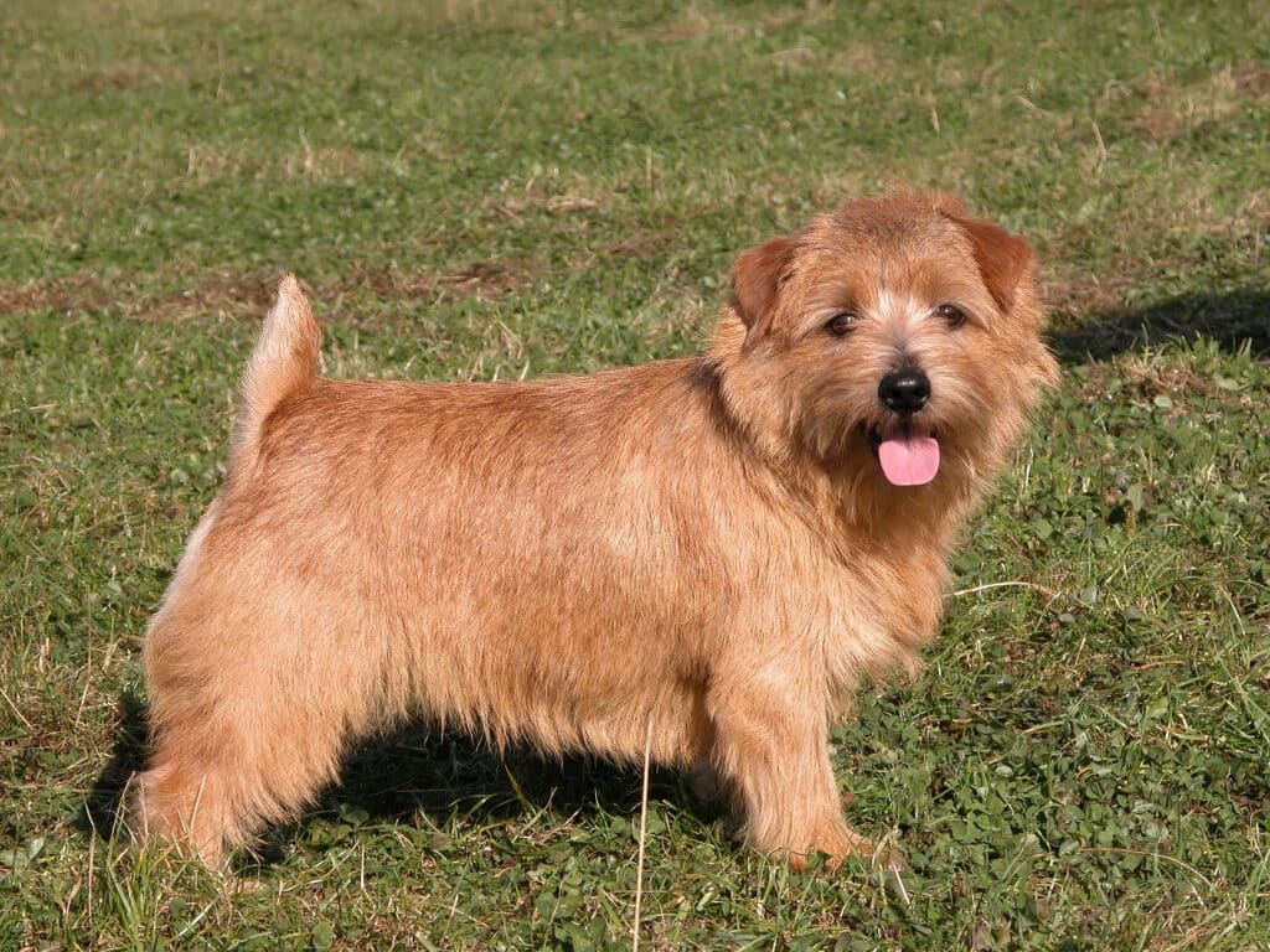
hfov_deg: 12.4
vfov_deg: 9.3
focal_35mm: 159
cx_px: 635
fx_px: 5833
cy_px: 476
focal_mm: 41.1
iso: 100
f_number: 6.2
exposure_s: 1/341
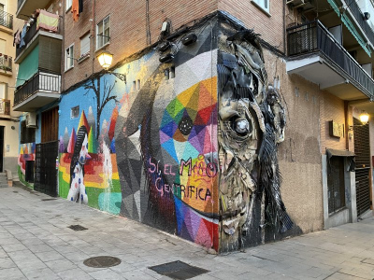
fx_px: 281
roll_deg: -0.1
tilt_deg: +2.6
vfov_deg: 53.1
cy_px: 140
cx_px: 187
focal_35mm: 26
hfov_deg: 67.3
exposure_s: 1/60
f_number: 1.8
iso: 500
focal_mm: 4.25
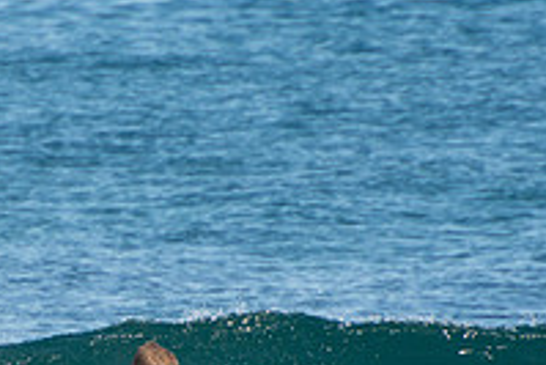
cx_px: 145
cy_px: 402
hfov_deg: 1.2
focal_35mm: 1748
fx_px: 26530
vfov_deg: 0.8
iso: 320
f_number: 5.6
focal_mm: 400
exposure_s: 1/1000
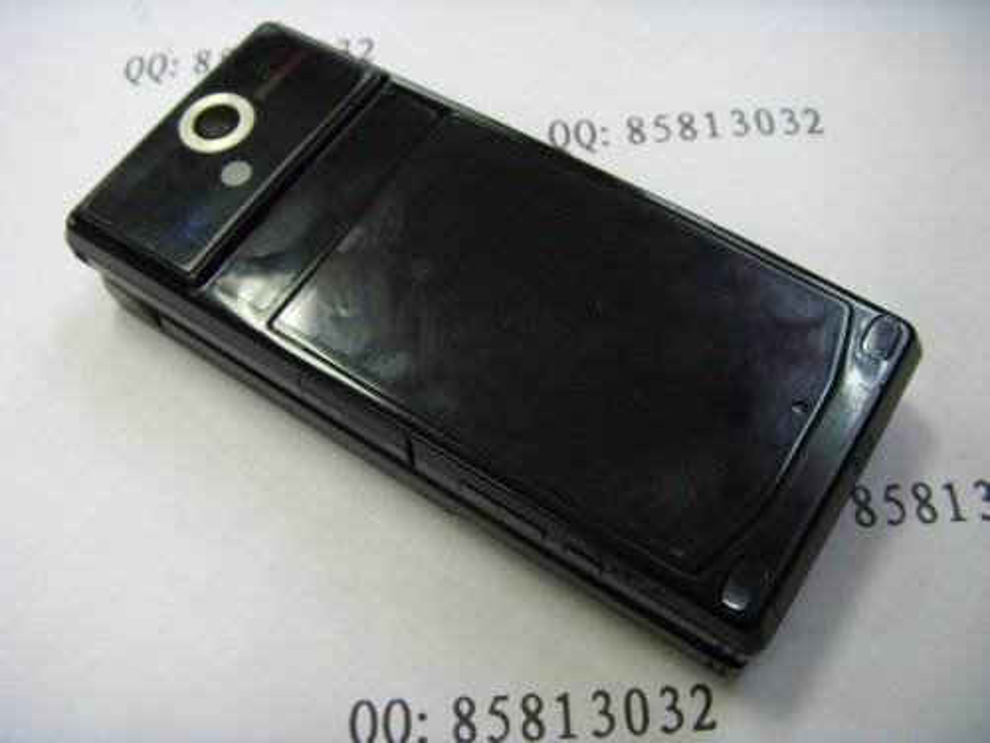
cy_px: 372
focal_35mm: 31
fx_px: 887
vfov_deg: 45.4
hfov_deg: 58.4
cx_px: 495
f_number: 3.5
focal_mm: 6.3
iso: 100
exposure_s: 1/16
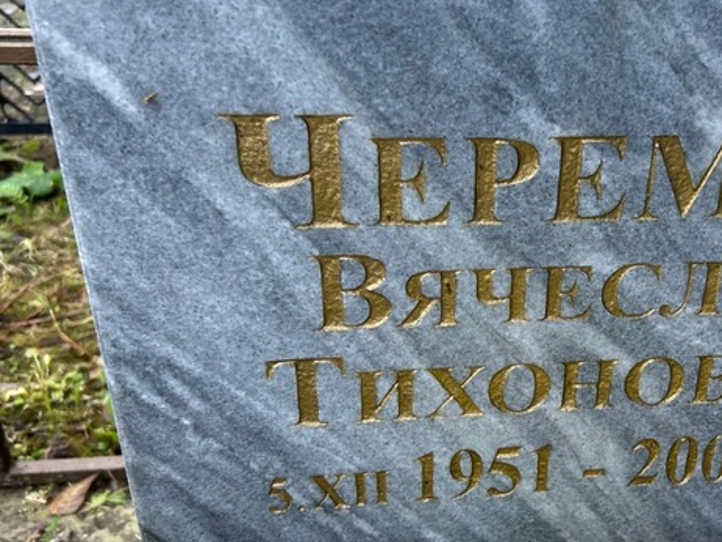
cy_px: 286
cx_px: 513
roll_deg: -2.0
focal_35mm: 45
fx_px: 939
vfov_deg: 32.2
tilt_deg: -38.9
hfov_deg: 41.2
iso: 32
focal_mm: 5.7
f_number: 1.5
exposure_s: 1/133
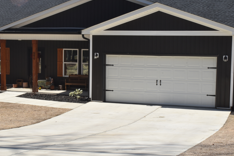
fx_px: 426
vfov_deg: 20.7
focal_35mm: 66
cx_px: 109
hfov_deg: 30.7
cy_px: 79
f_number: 29
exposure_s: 1/100
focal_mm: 35
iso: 400
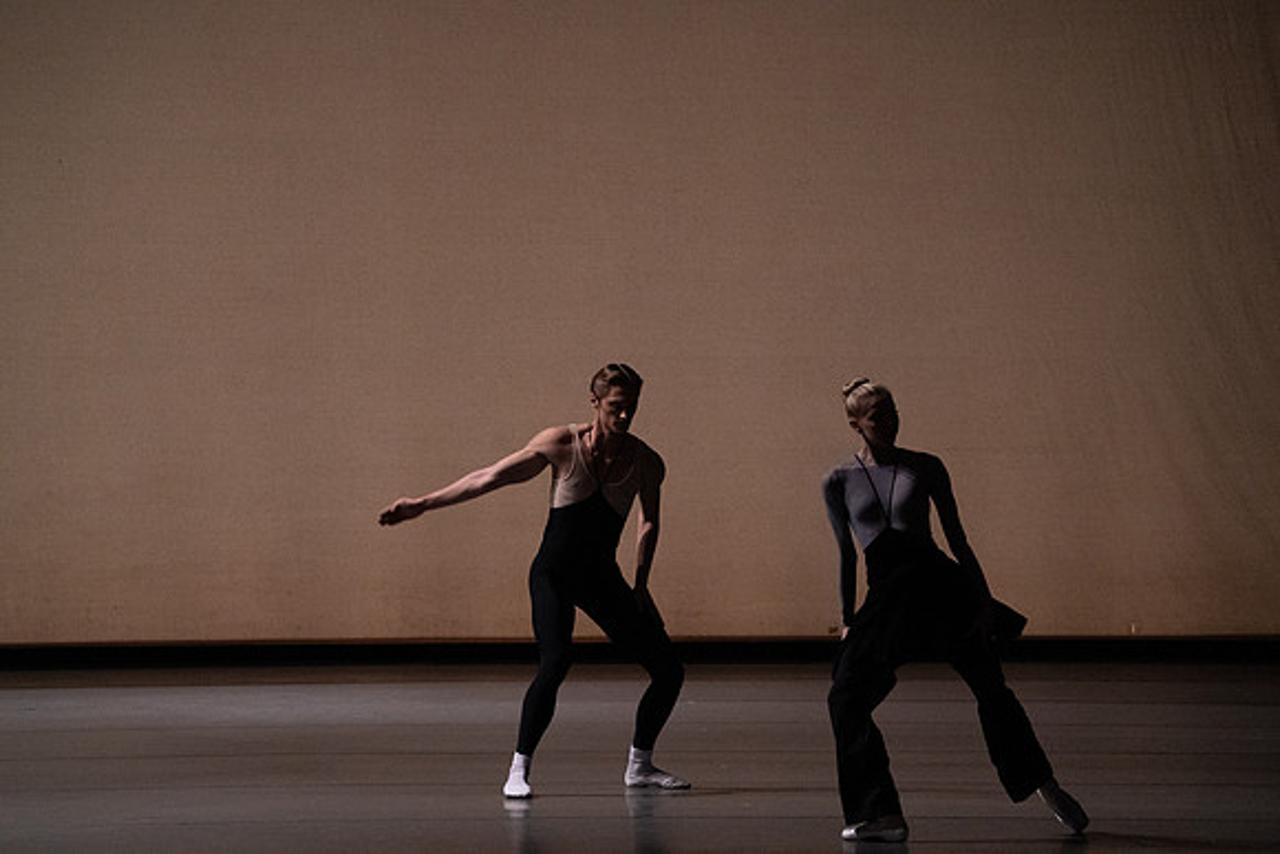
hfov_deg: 11.3
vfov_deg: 7.5
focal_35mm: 182
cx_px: 640
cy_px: 427
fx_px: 6472
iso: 12800
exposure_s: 1/500
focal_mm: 182
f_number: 6.3
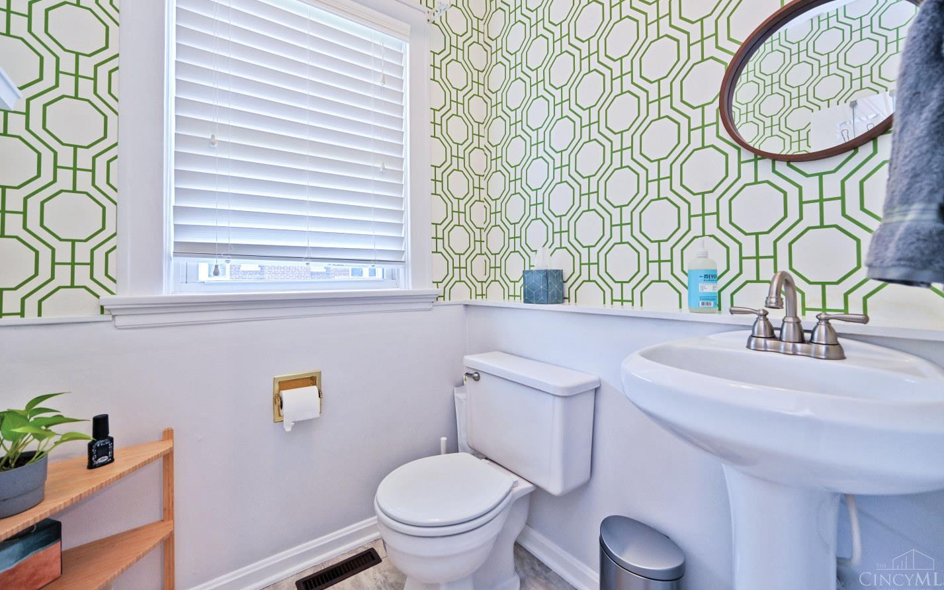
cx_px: 464
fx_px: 386
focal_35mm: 15
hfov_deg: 101.5
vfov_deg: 74.7
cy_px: 271
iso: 280
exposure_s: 1/60
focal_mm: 14
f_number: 4
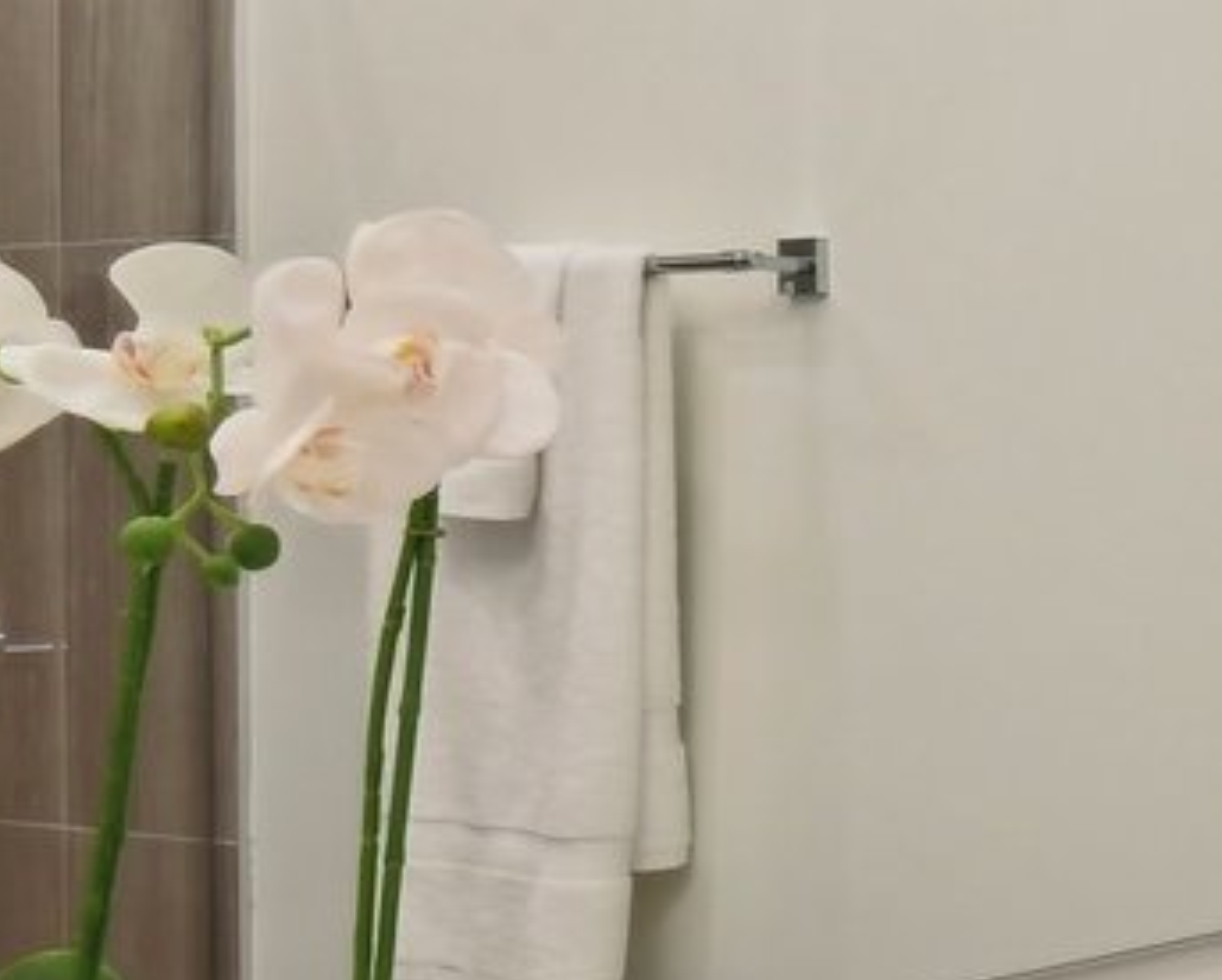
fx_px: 2570
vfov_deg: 21.6
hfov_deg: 18.8
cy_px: 467
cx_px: 2337
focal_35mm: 71
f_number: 11
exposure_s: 1/25
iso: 400
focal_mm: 16
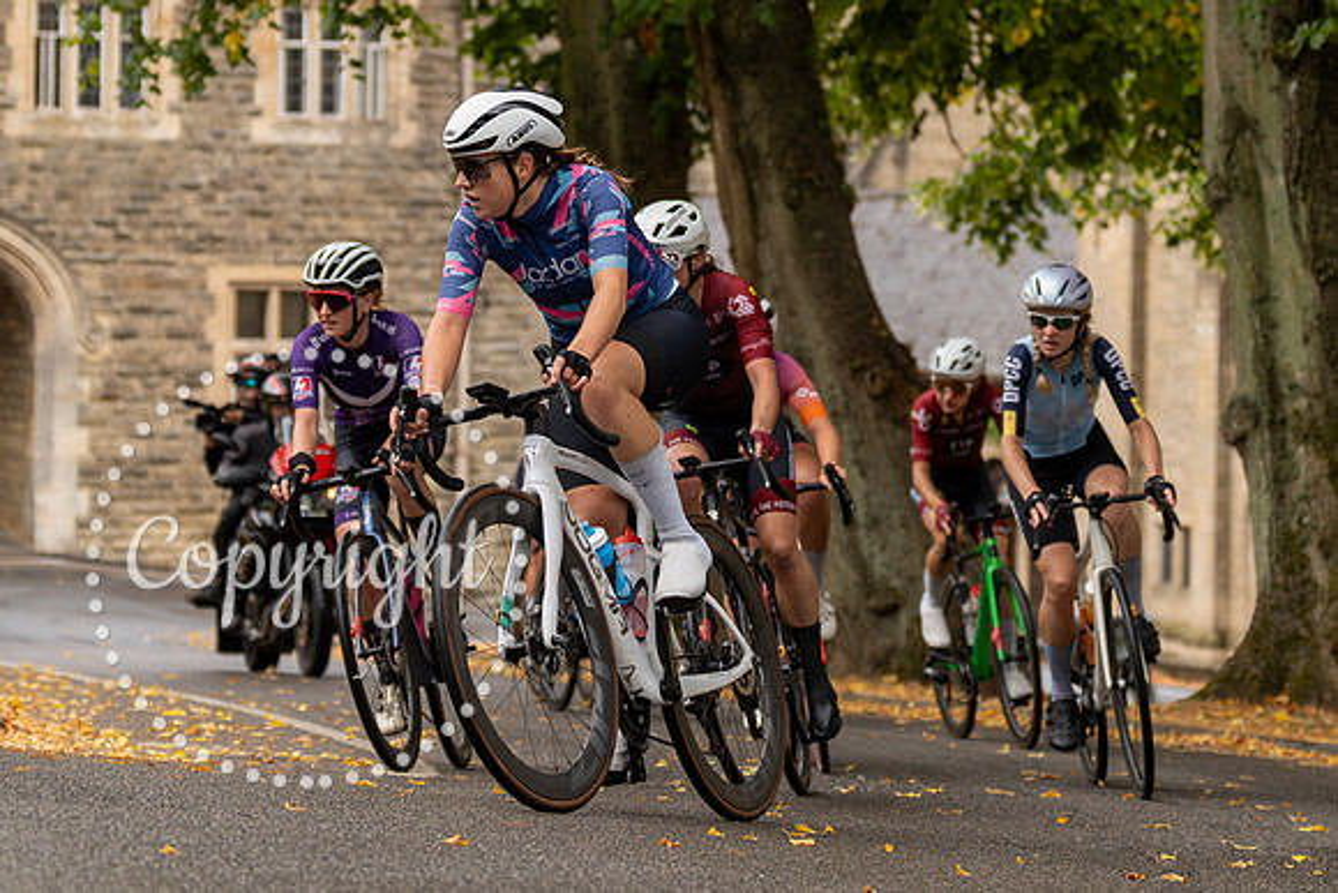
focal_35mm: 132
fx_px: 4900
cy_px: 282
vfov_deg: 10.4
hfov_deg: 15.5
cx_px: 638
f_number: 2.8
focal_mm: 70
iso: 640
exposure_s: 1/800
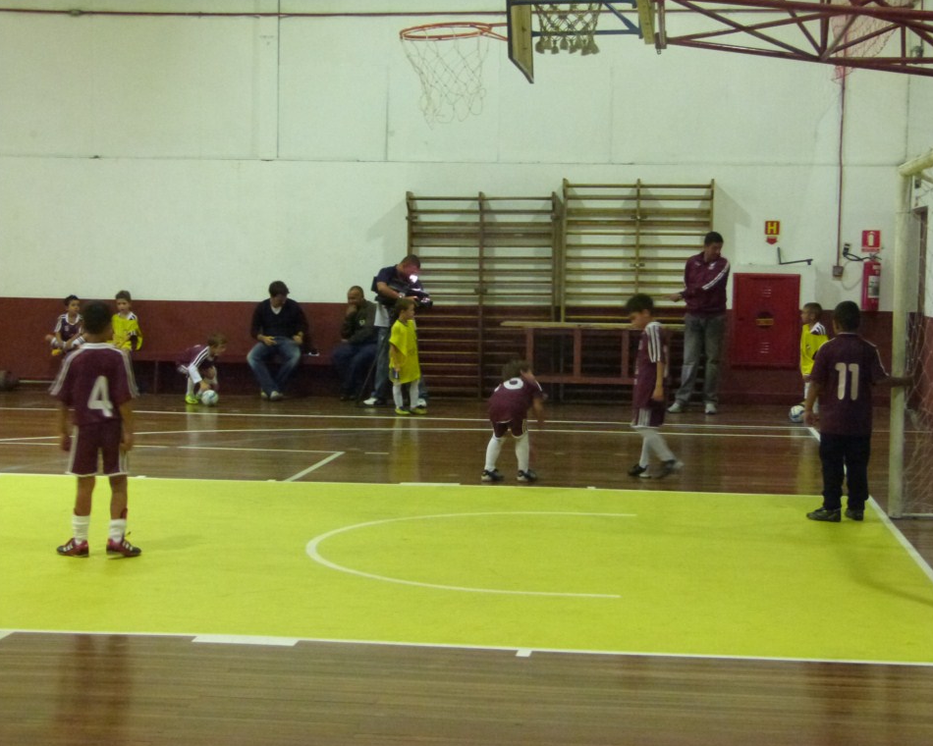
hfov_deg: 31.0
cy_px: 372
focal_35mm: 61
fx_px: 1684
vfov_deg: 25.0
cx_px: 497
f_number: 3.2
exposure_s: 1/20
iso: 800
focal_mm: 10.5
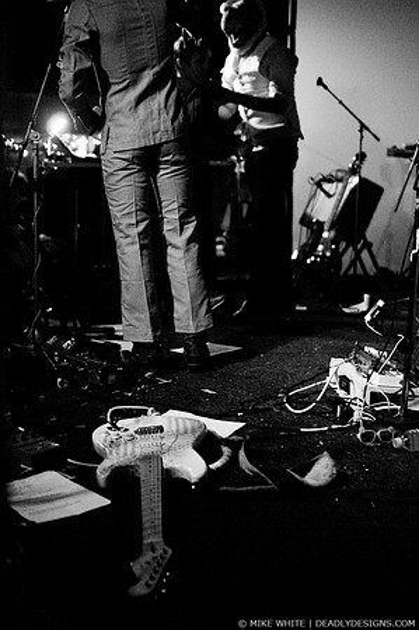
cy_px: 315
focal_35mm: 45
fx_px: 787
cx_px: 210
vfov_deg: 43.6
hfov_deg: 29.8
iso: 1000
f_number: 1.4
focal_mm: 30
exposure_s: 1/125
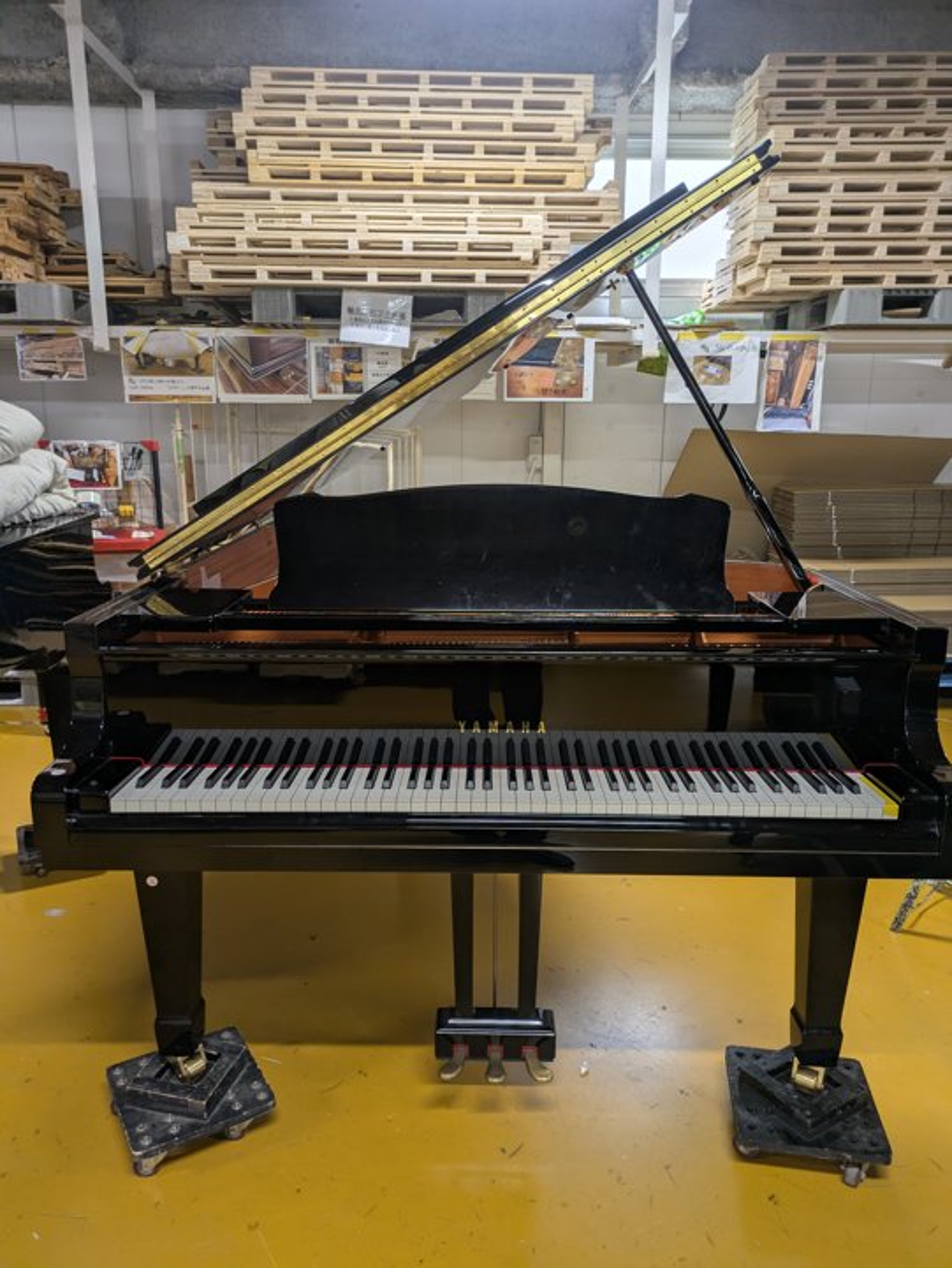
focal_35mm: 25
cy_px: 634
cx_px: 476
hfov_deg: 54.9
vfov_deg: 69.4
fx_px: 916
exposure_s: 1/40
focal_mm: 5.43
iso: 96
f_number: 1.89
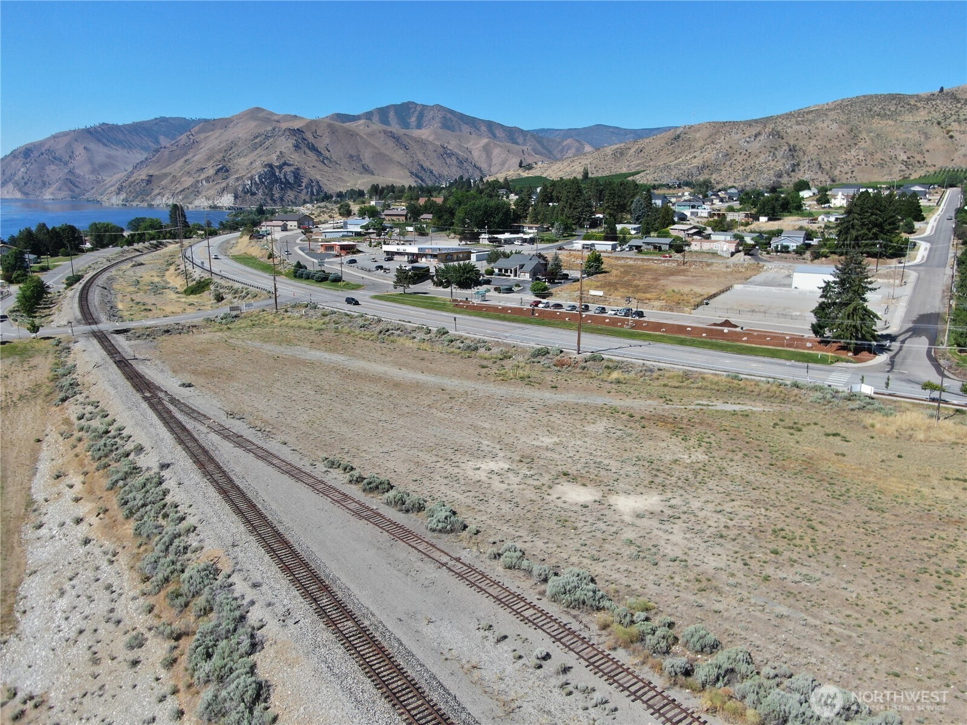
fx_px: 670
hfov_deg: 71.6
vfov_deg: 56.8
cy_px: 362
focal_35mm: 24
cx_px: 484
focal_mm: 4.39
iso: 100
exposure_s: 1/1250
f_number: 2.8
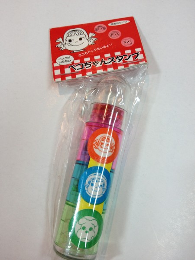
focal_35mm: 35
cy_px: 130
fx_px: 263
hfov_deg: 40.7
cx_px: 98
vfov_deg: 52.6
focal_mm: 4.28
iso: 64
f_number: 2.4
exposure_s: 1/40
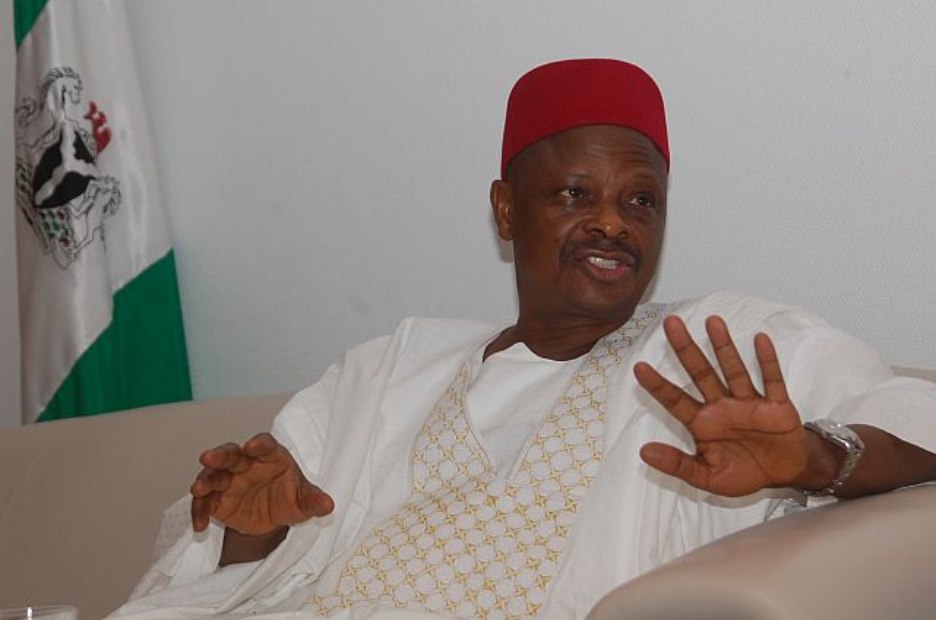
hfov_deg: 19.5
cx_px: 468
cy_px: 310
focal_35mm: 105
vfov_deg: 13.0
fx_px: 2725
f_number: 5
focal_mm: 70
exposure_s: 1/60
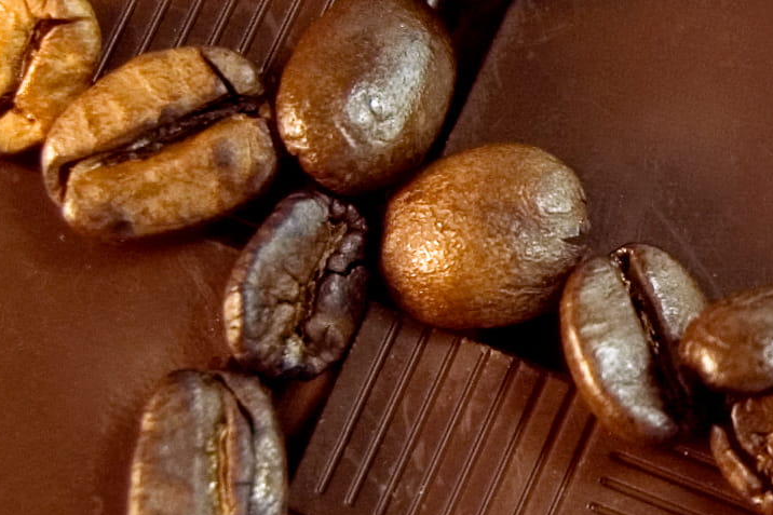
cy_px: 181
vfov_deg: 7.3
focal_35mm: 189
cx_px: 869
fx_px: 4057
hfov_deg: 10.7
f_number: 4.2
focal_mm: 30
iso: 200
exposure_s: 1/30
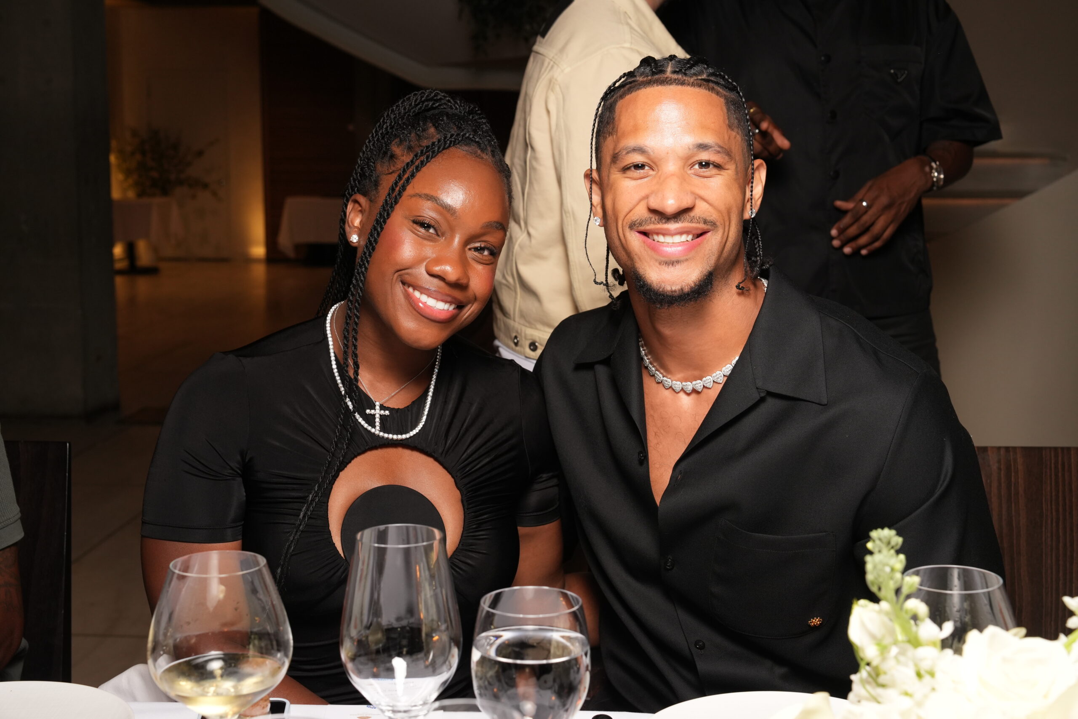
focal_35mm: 49
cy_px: 360
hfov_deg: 40.3
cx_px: 539
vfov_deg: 27.5
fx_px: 1467
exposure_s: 1/200
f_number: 7.1
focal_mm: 49
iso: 1250
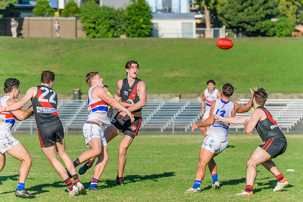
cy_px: 101
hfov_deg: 8.4
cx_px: 154
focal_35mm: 246
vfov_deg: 5.6
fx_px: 2073
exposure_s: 1/2000
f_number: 8
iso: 800
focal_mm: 240
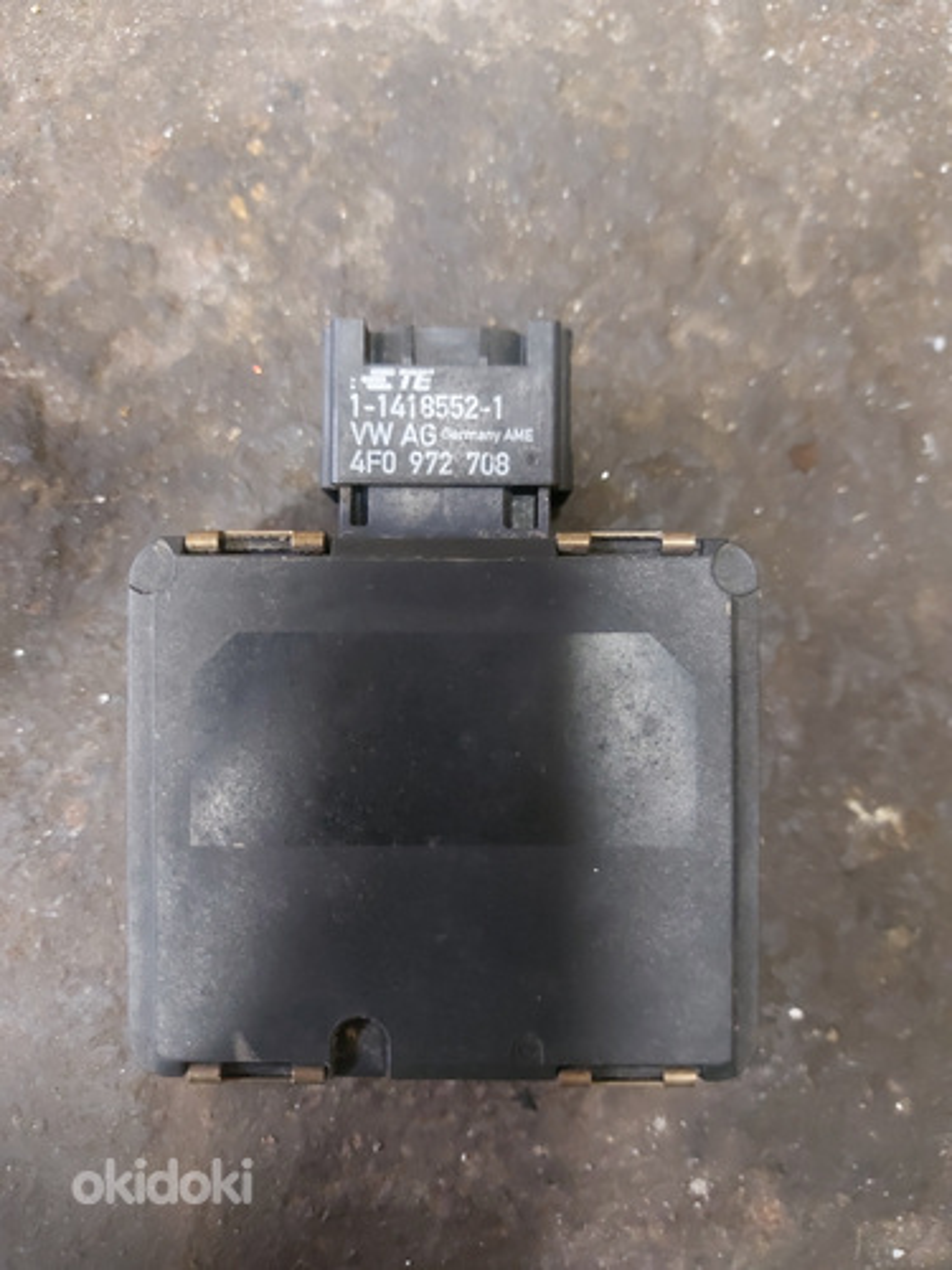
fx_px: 880
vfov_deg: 71.6
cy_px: 635
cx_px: 476
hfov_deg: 56.8
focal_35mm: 24
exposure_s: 1/17
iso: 1250
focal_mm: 5.23
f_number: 1.8
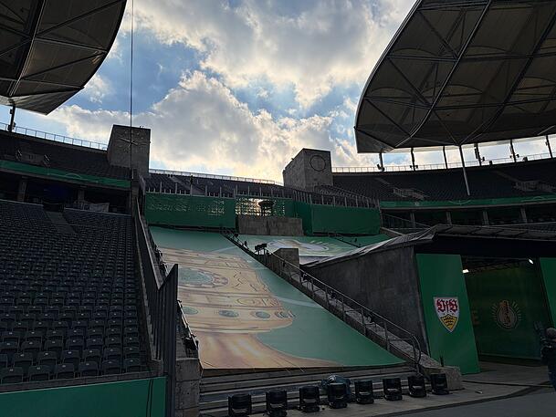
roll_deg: +4.1
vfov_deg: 53.1
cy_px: 208
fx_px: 418
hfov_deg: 67.3
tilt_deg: +17.5
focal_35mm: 26
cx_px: 278
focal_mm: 5.96
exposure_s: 1/6329
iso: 50
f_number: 1.6
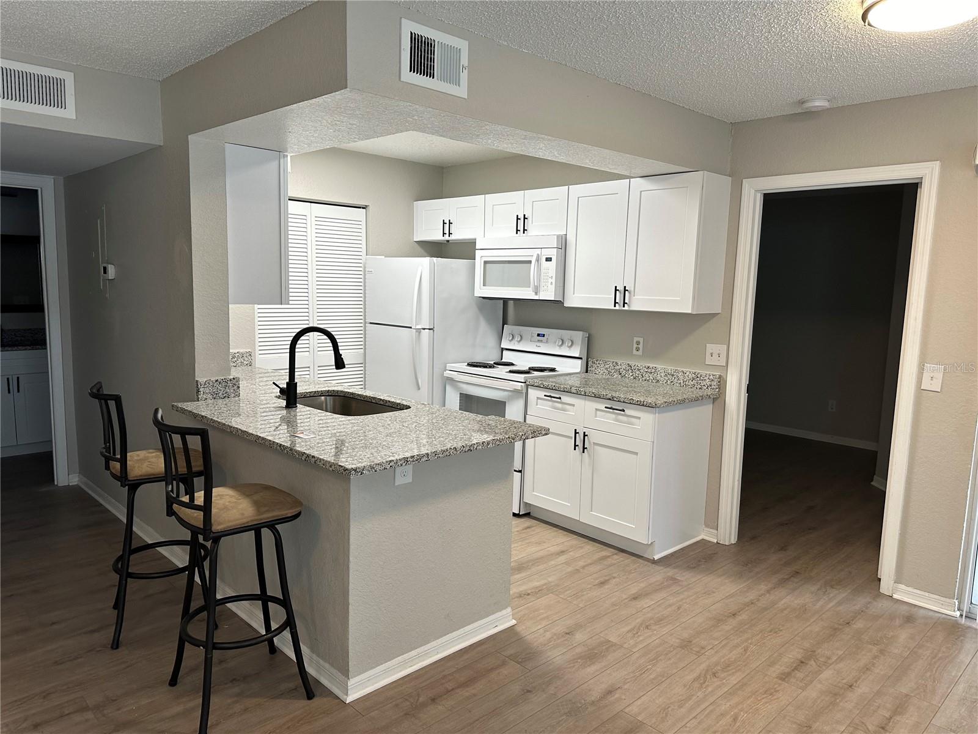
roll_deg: -1.3
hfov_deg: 71.6
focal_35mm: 24
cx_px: 489
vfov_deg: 56.8
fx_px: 678
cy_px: 367
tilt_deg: -7.0
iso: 125
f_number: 1.78
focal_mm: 6.86
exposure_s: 1/120
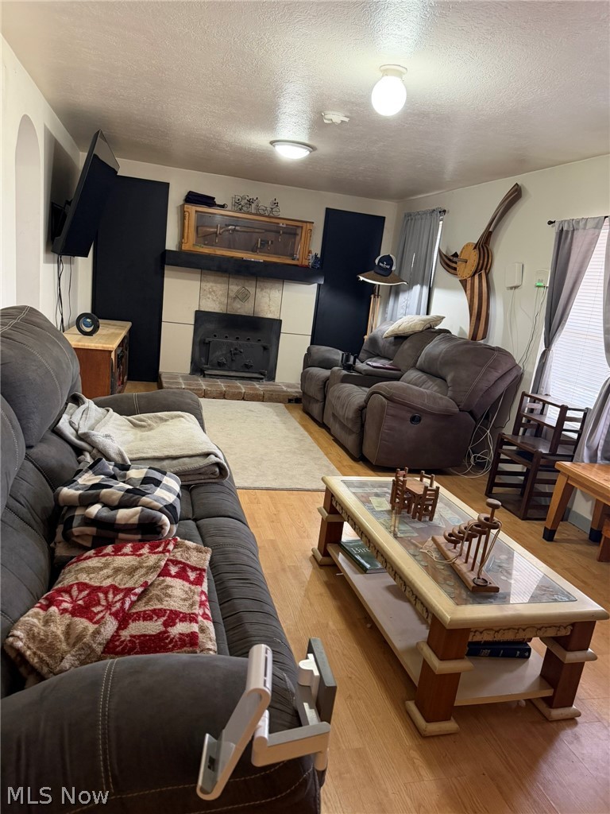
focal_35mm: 24
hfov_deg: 56.8
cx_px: 305
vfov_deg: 71.6
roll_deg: -6.4
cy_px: 407
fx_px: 564
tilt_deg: -13.3
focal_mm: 6.76
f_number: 1.78
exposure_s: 1/60
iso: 400
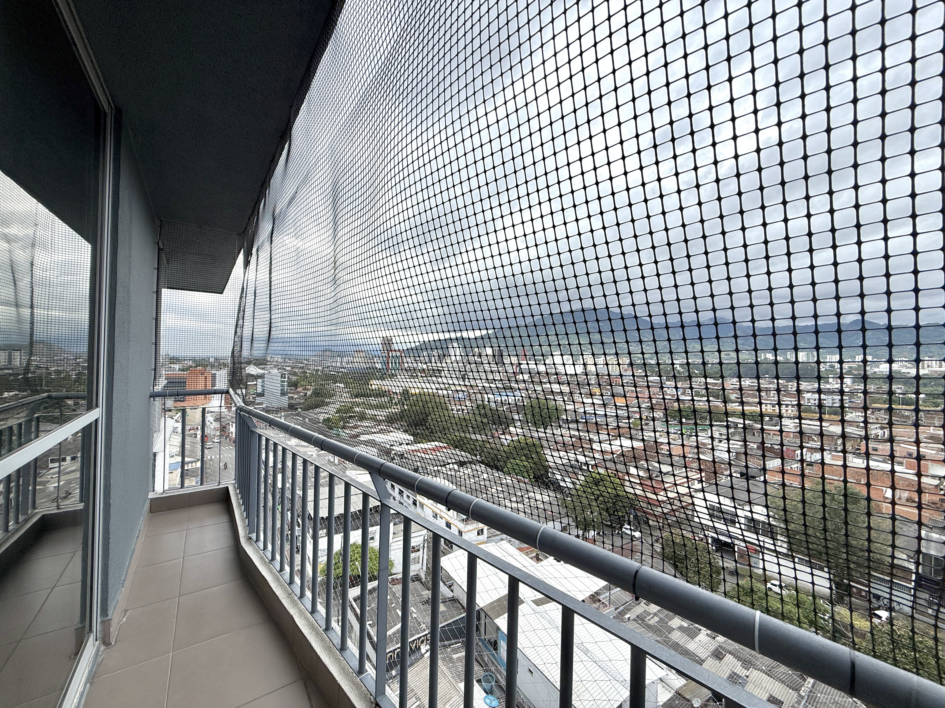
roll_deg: -1.4
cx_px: 472
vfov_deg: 85.7
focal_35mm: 14
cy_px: 354
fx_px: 382
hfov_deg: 102.1
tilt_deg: +0.0
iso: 50
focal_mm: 2.22
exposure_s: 1/644
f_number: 2.2
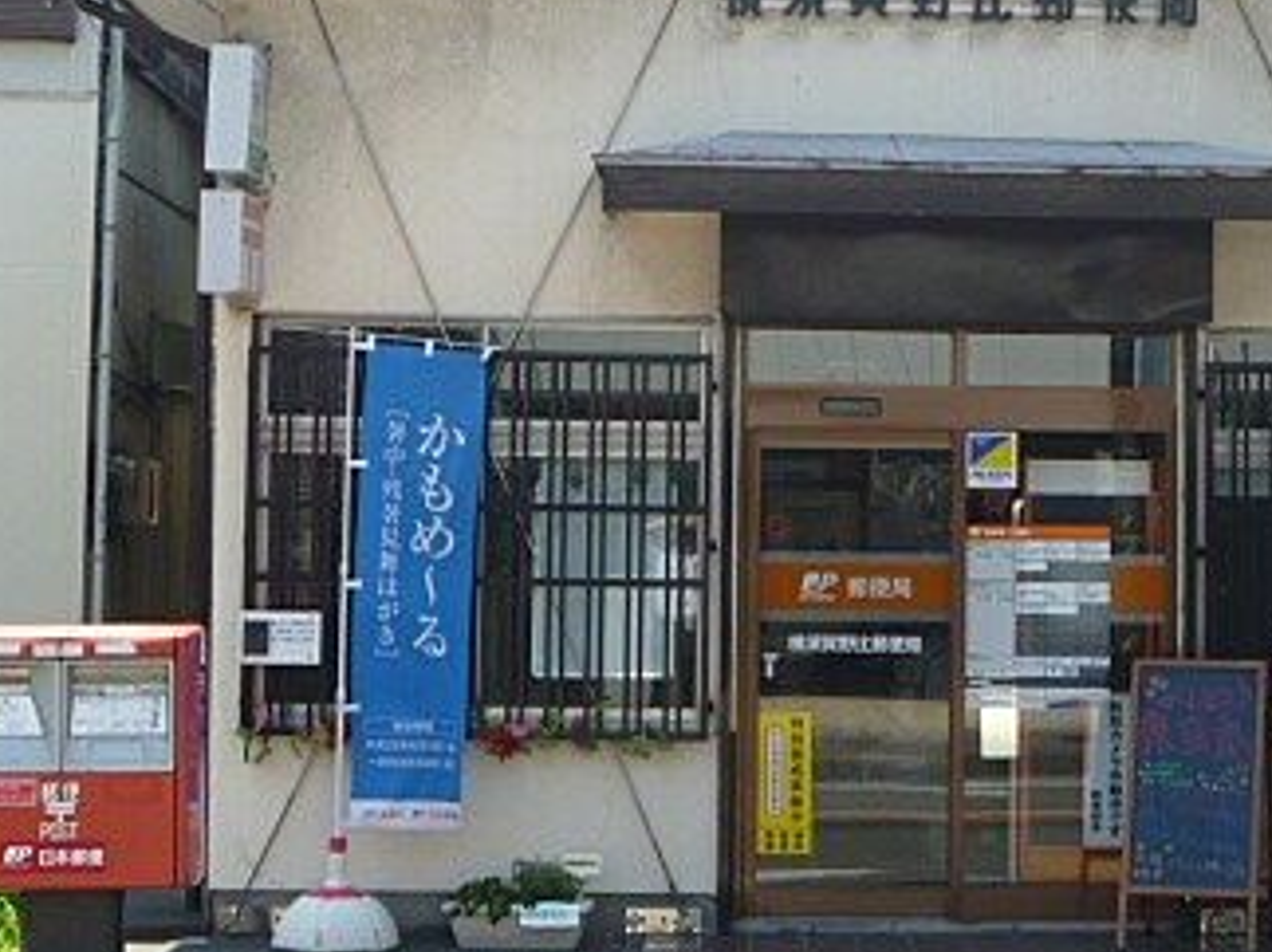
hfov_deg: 19.7
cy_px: 260
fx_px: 3637
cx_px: 918
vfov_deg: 14.9
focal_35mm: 99
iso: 80
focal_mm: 8.9
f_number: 4
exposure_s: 1/200
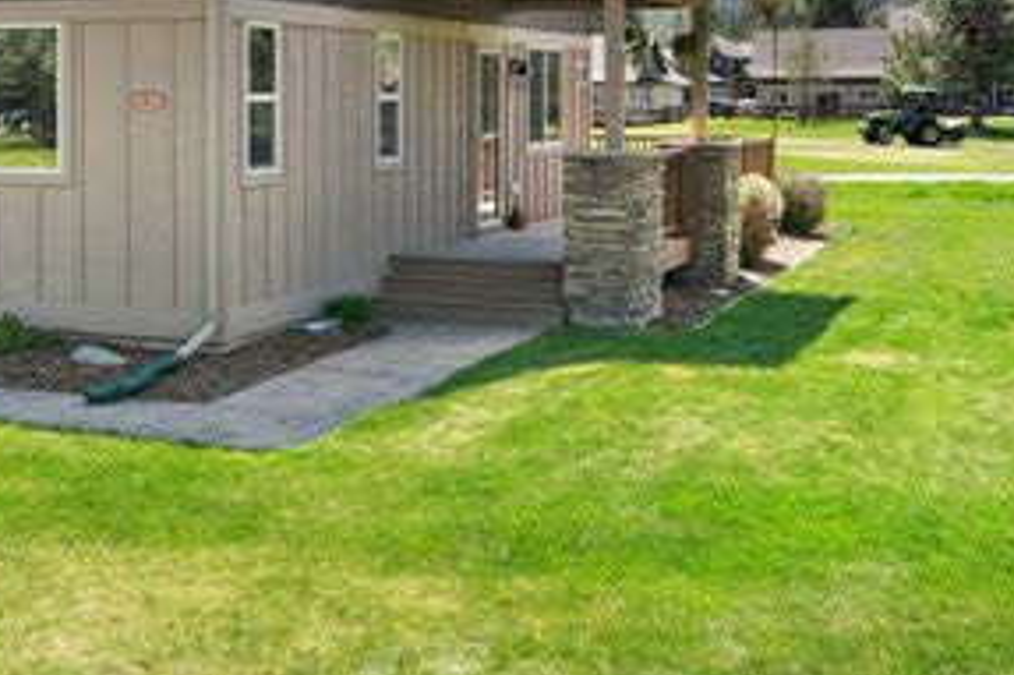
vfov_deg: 21.9
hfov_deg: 32.1
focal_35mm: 61
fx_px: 1717
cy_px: 133
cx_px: 208
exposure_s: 1/100
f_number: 8
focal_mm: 35
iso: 400
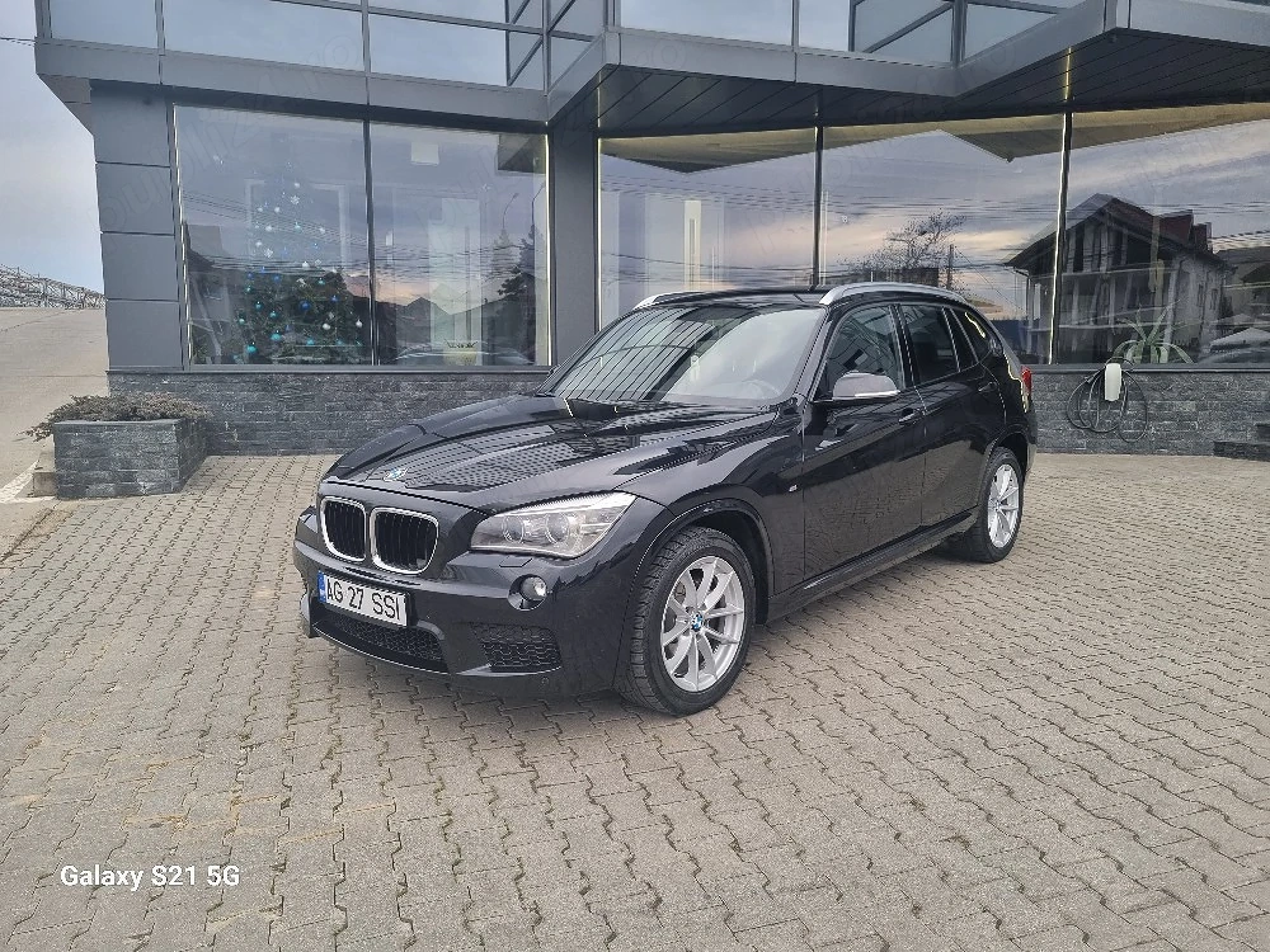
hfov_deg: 67.3
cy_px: 476
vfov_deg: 53.1
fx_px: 954
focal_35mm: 26
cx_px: 635
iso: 50
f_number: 1.8
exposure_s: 1/127
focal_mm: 5.4
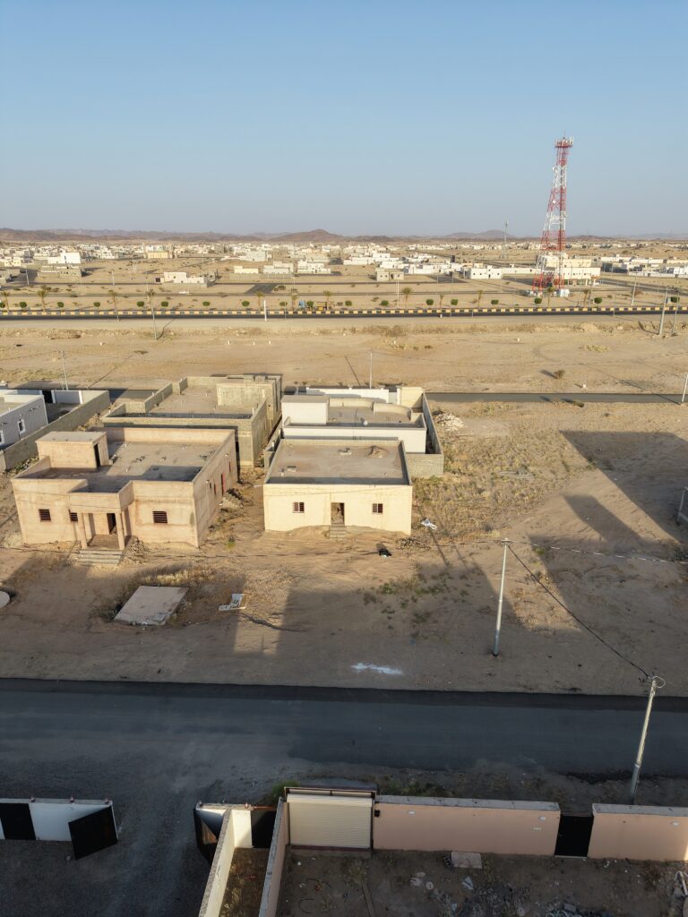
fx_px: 636
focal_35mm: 24
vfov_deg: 71.6
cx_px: 344
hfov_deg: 56.8
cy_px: 458
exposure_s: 1/2500
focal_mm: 8.67
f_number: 1.8
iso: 200
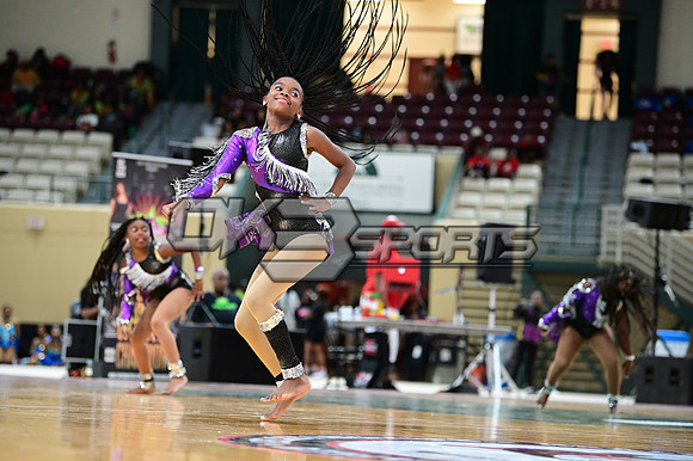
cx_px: 346
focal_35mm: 120
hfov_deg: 17.1
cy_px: 230
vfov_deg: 11.4
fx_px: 2309
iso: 6400
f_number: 3.2
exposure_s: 1/1000
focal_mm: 120
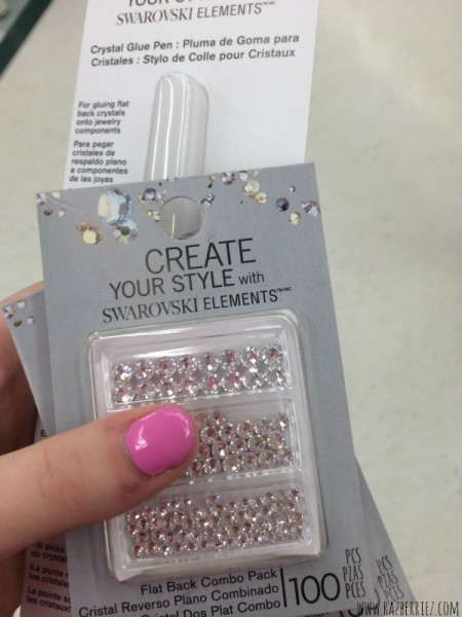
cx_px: 231
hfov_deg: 46.8
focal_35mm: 30
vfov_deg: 60.0
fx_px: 534
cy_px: 308
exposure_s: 1/40
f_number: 2.2
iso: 40
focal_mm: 4.12
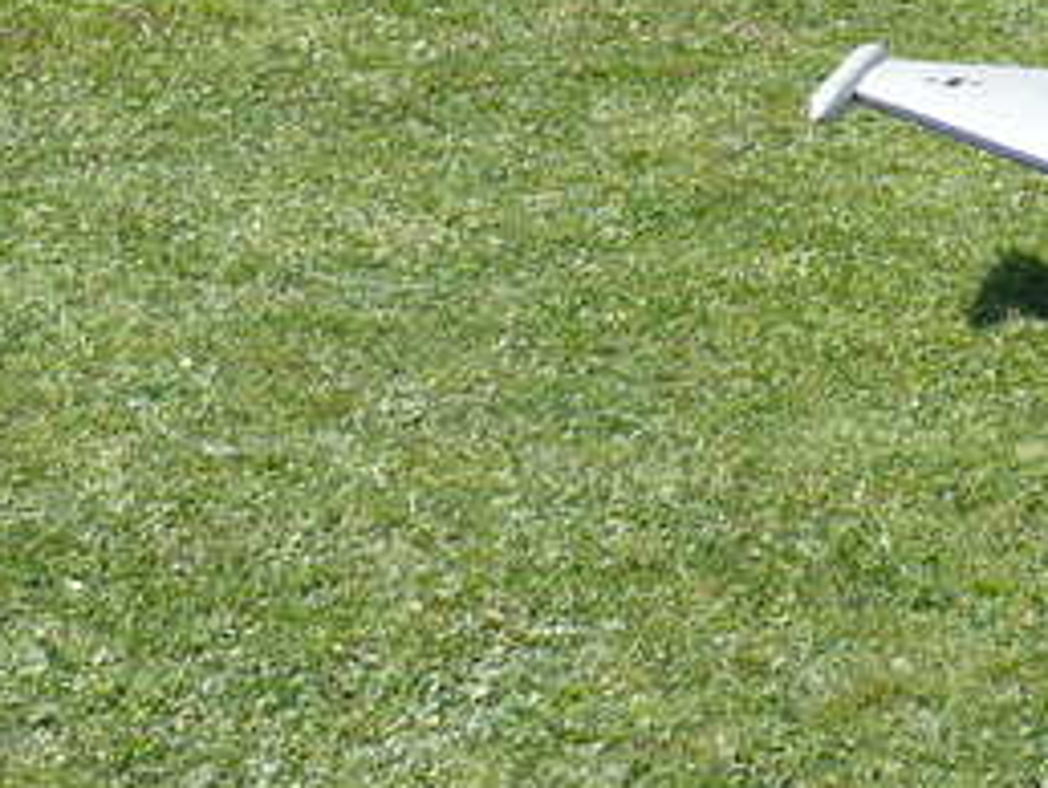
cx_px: 1475
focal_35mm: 220
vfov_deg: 6.7
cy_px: -329
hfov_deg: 8.8
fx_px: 6667
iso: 100
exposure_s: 1/500
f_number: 4
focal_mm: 15
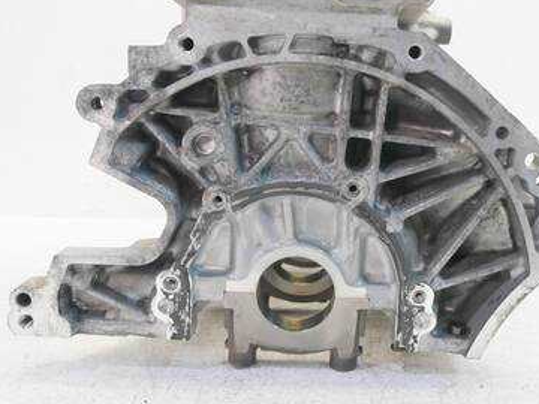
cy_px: 159
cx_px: 332
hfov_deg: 46.4
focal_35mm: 40
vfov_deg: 35.8
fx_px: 623
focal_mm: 15
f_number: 3.7
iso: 400
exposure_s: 1/60
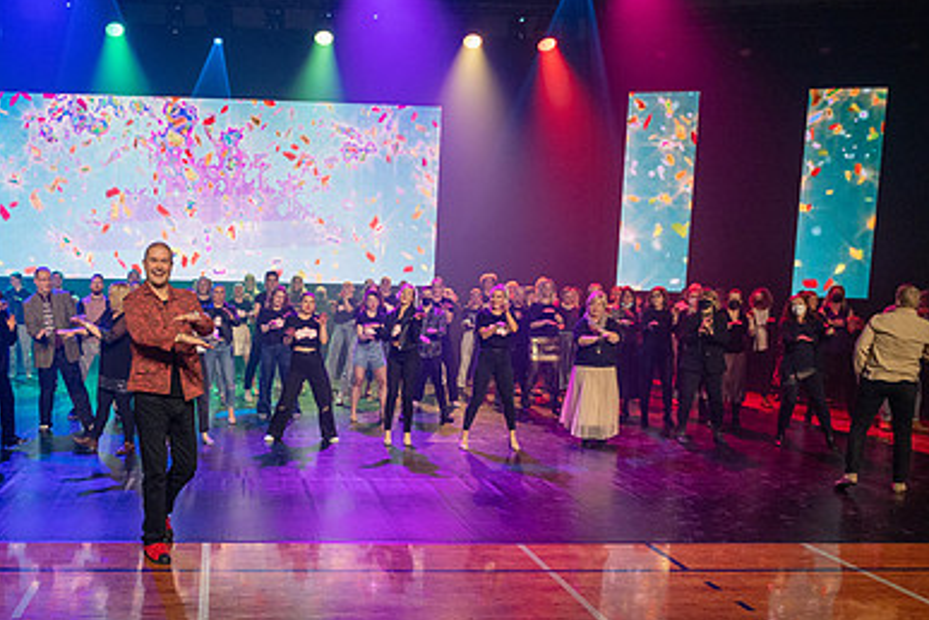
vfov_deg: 35.8
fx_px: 955
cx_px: 286
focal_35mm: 37
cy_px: 377
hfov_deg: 50.6
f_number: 2.8
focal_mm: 24
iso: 2800
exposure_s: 1/200
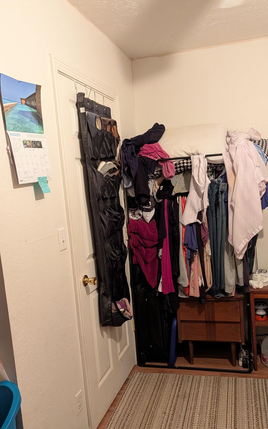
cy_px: 245
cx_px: 156
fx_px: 351
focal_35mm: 30
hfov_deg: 41.7
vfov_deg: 62.6
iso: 1823
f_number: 1.68
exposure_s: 1/120
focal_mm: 6.9
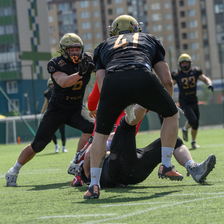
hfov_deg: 9.0
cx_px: 111
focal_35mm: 195
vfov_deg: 9.0
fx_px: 1428
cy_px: 99
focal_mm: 122
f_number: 3.5
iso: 100
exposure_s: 1/2500
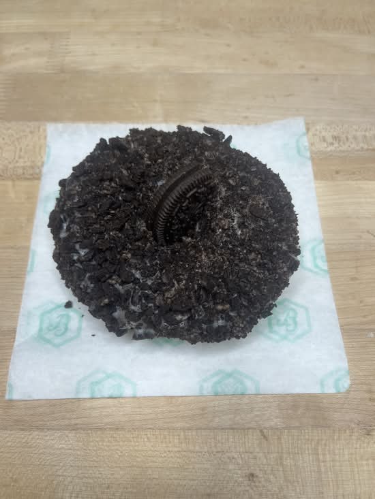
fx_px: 375
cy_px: 250
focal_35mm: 26
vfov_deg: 67.3
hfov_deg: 53.1
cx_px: 188
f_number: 1.6
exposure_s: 1/120
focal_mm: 5.1
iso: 50
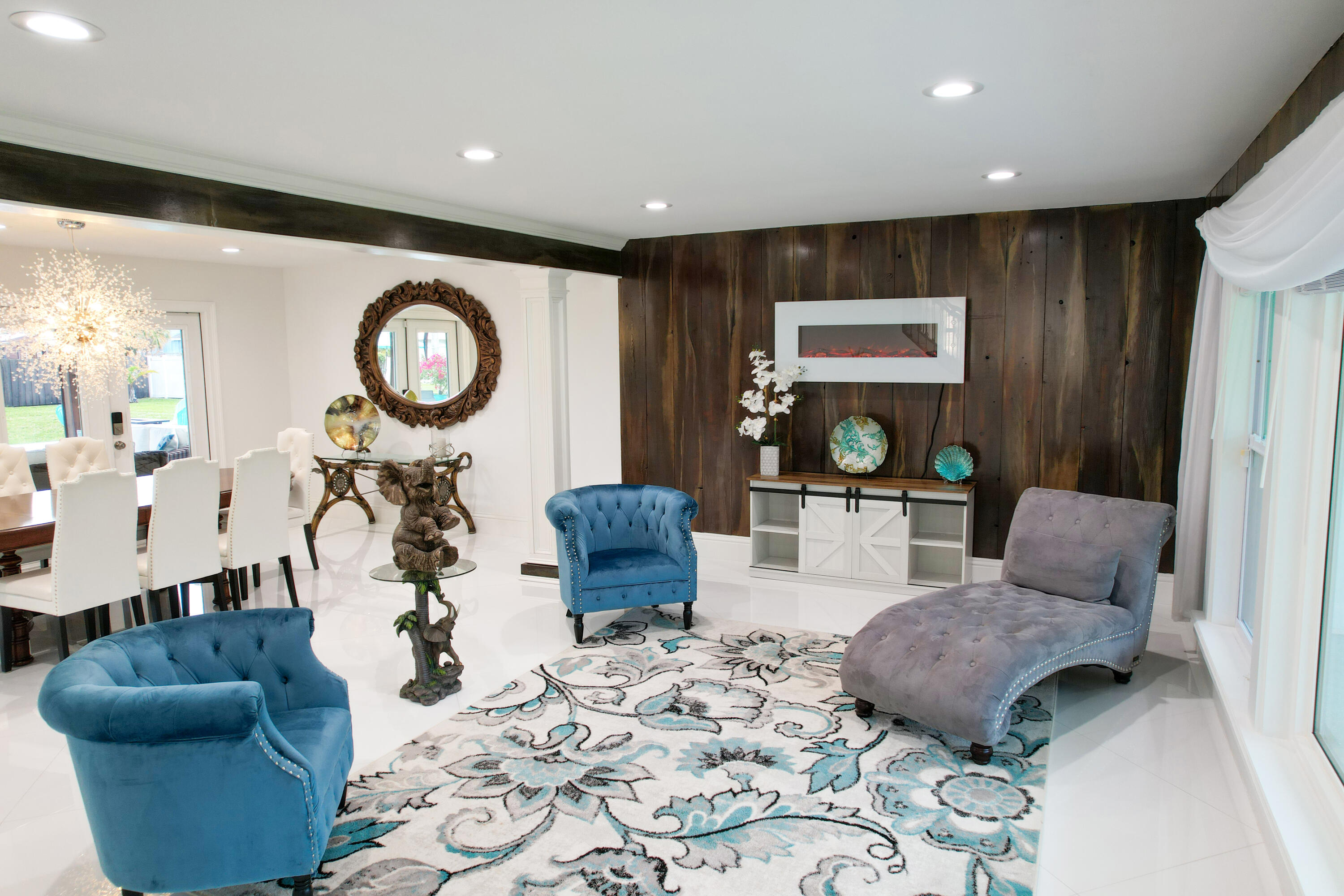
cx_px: 672
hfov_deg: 78.6
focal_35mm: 22
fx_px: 821
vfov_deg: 57.2
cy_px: 448
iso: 100
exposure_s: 1/25
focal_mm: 8.38
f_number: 2.8
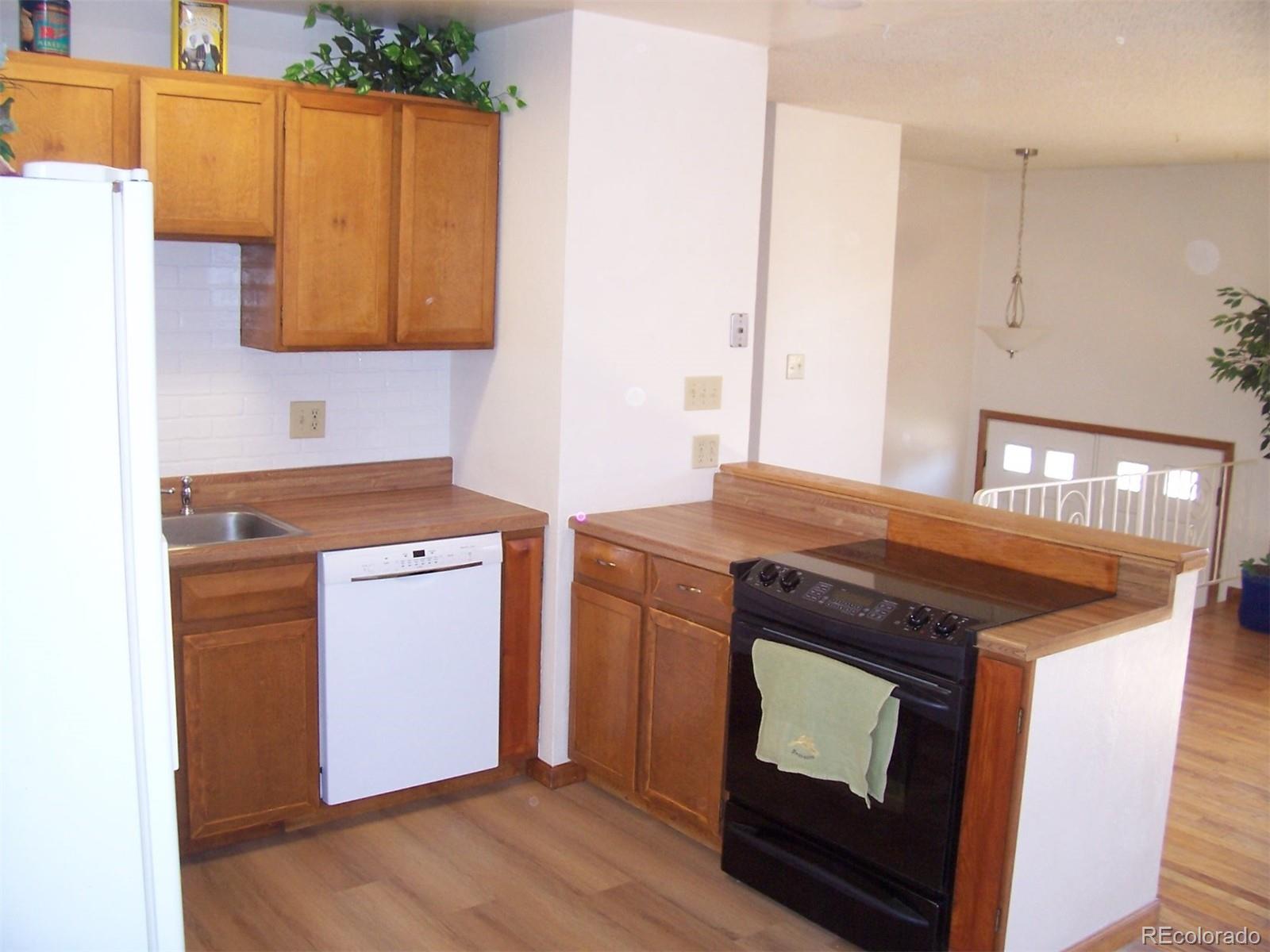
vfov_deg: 41.8
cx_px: 635
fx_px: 1247
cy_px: 476
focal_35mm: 34
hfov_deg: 54.0
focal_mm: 5.6
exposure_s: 1/60
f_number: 2.7
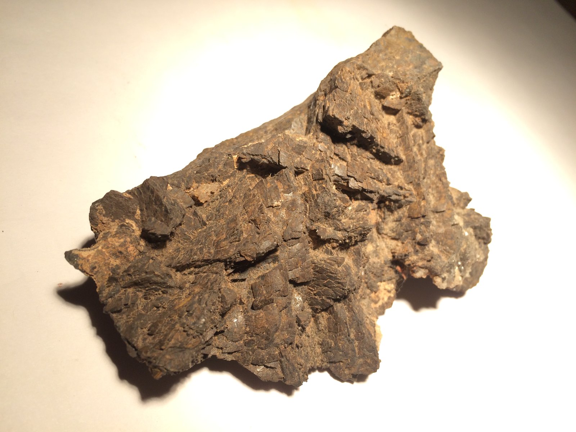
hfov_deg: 61.7
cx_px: 288
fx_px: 483
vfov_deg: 48.2
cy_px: 216
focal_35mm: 29
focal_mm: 4.15
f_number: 2.2
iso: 50
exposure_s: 1/120
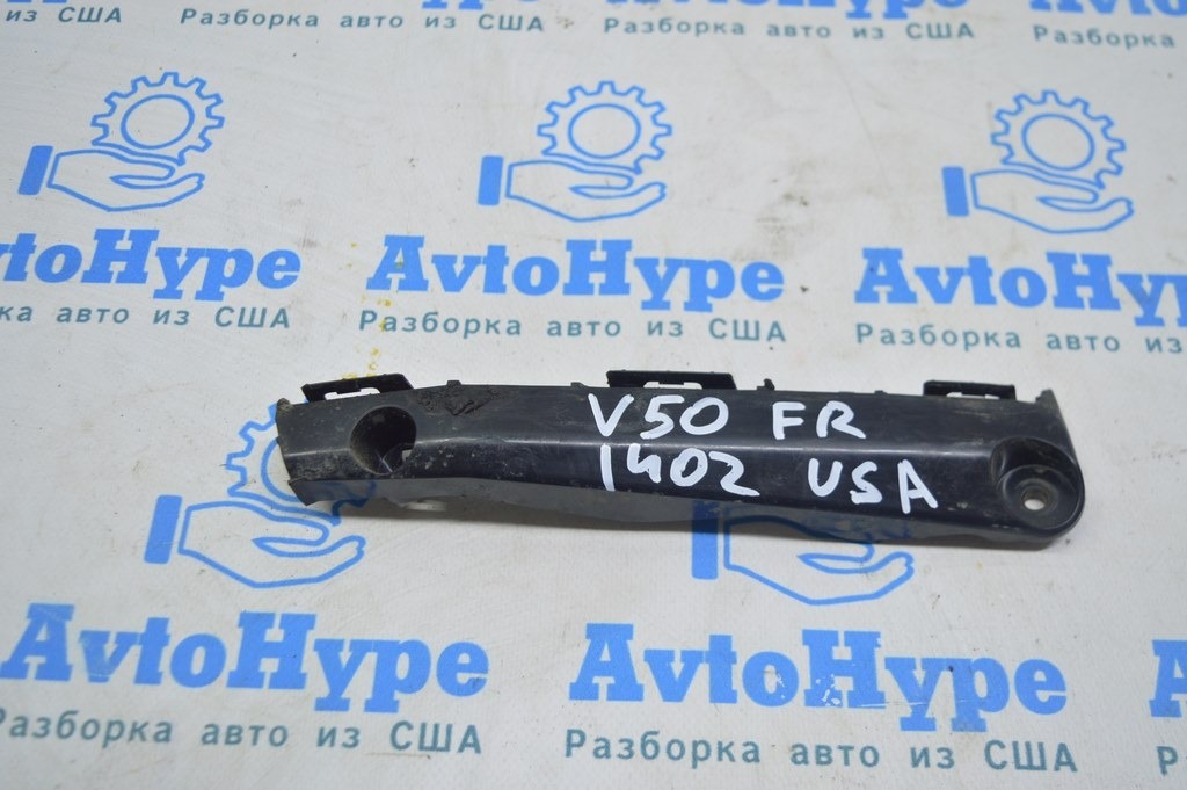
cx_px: 594
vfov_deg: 34.2
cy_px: 395
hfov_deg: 49.6
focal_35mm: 39
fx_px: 1285
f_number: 4
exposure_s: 1/50
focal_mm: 26
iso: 400
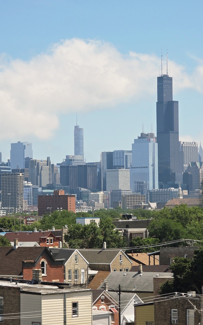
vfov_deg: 12.5
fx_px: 1478
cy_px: 160
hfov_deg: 7.9
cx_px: 112
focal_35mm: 167
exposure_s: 1/2000
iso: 64
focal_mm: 18.6
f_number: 3.4
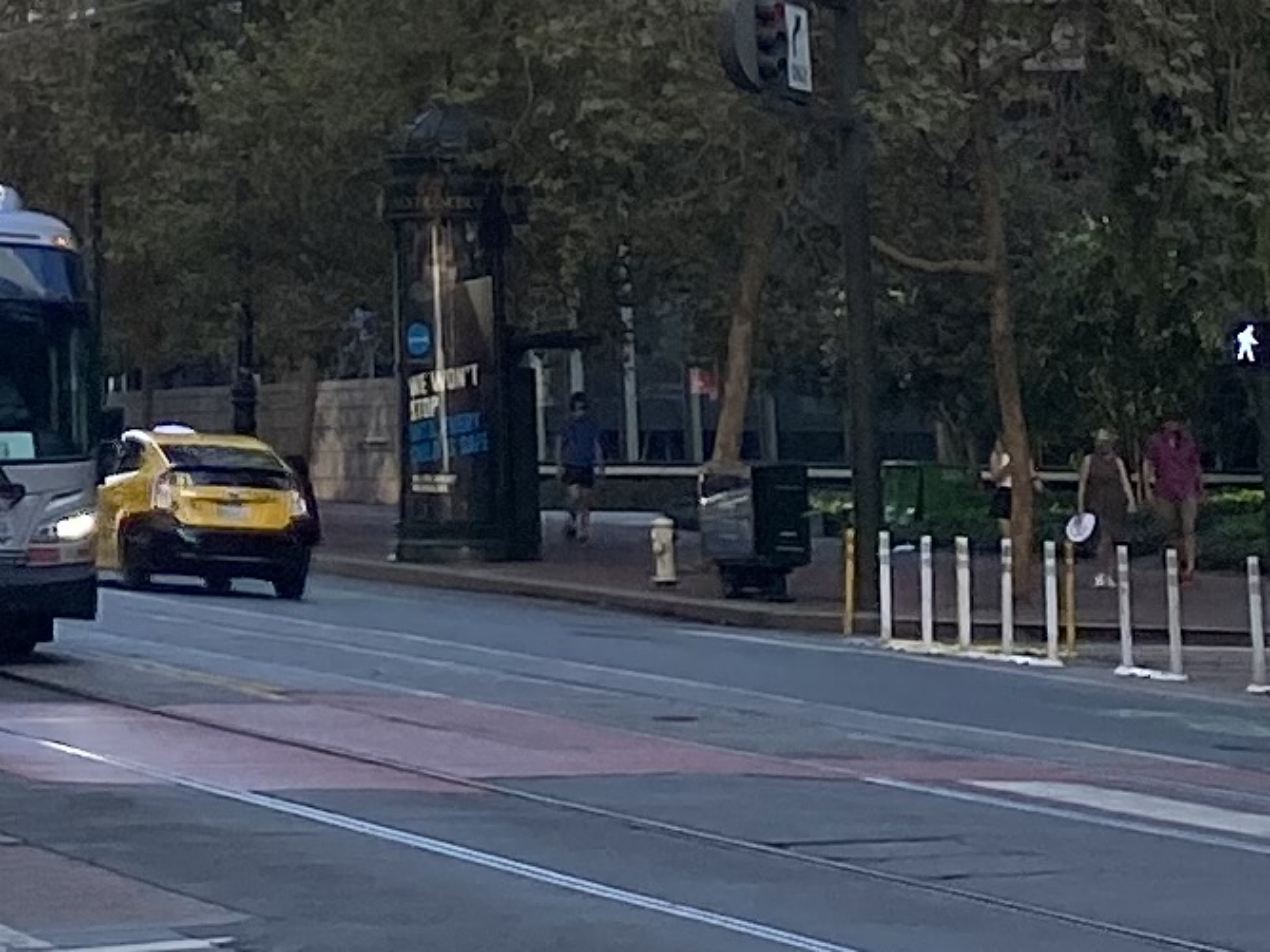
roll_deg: -1.7
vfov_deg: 8.7
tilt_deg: +15.9
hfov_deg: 12.2
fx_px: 5760
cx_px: -337
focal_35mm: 157
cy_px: -1214
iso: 32
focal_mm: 4.25
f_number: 1.8
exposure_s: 1/1043
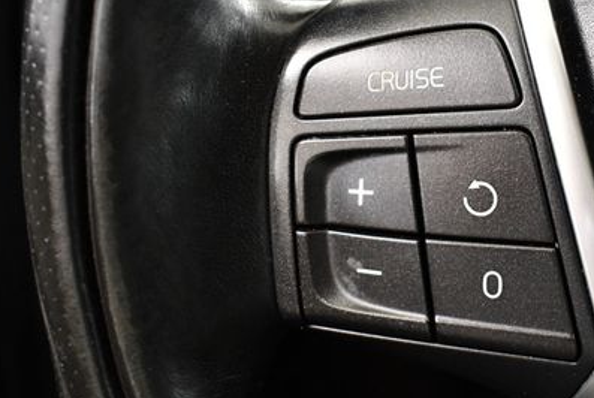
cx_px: 432
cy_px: 174
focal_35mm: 58
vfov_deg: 23.4
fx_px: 958
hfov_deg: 33.9
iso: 3200
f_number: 3.5
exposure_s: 1/60
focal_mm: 18
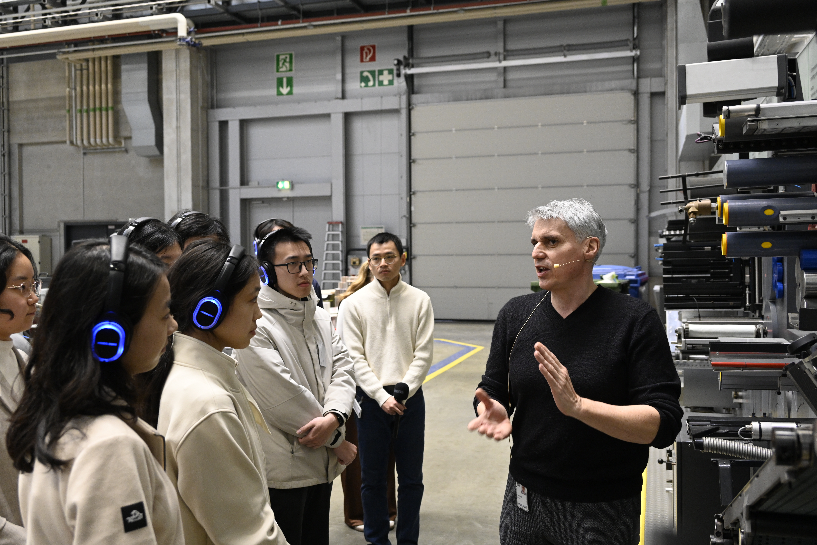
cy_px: 272
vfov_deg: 38.4
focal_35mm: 34
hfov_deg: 55.1
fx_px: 783
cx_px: 408
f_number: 4.8
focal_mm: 34.5
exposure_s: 1/125
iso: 2800
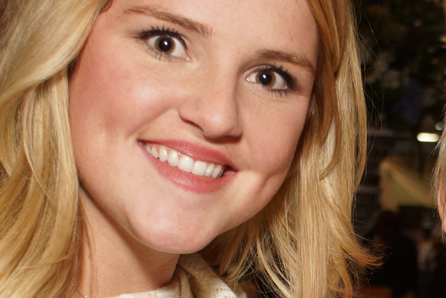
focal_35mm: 139
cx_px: 464
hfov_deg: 14.5
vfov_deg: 9.8
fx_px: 1723
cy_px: 335
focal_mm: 26
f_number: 4.5
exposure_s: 1/125
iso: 400
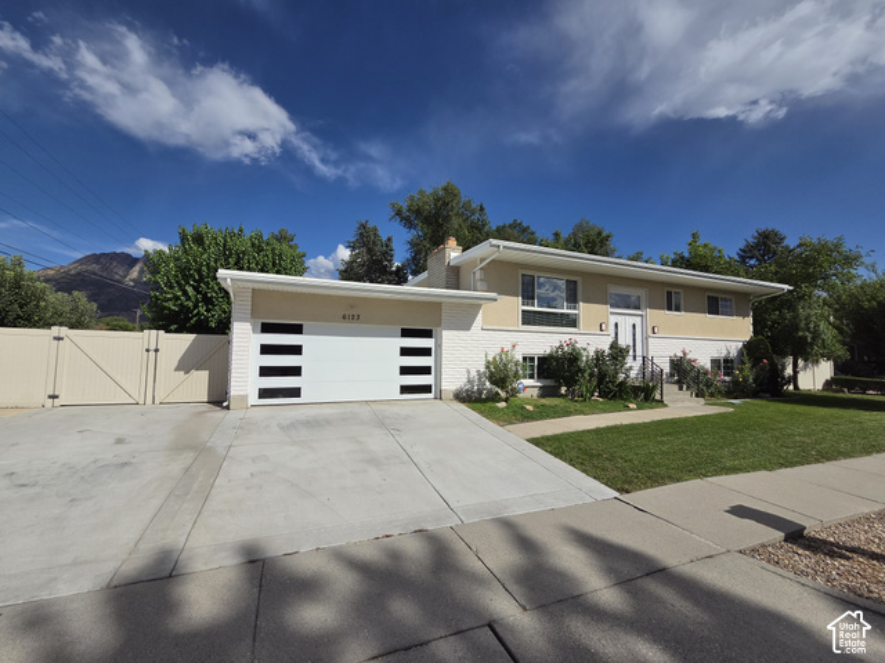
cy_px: 332
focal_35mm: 13
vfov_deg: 89.9
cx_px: 442
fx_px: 332
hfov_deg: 106.2
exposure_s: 1/7119
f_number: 2.2
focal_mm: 2.2
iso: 100
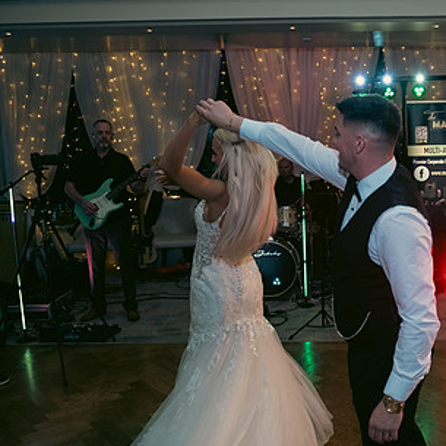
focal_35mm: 42
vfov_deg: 40.0
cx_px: 385
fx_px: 612
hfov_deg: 37.9
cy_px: 243
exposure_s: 1/160
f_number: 3.5
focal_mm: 26
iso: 640
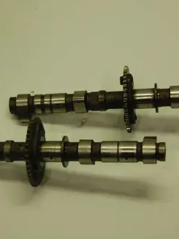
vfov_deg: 21.5
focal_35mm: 91
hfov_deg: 16.3
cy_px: 109
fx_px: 627
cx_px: 87
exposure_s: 1/80
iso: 400
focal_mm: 38
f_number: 5
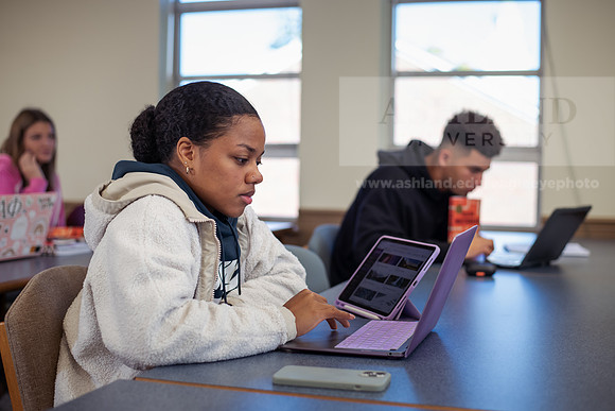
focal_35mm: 50
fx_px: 854
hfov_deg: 39.6
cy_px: 206
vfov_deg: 27.0
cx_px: 308
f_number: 2.5
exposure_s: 1/200
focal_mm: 50
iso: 640
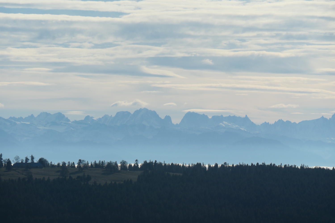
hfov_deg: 9.1
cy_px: 112
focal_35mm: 227
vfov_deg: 6.1
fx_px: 2112
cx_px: 168
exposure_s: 1/2000
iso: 200
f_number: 8
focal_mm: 83.1
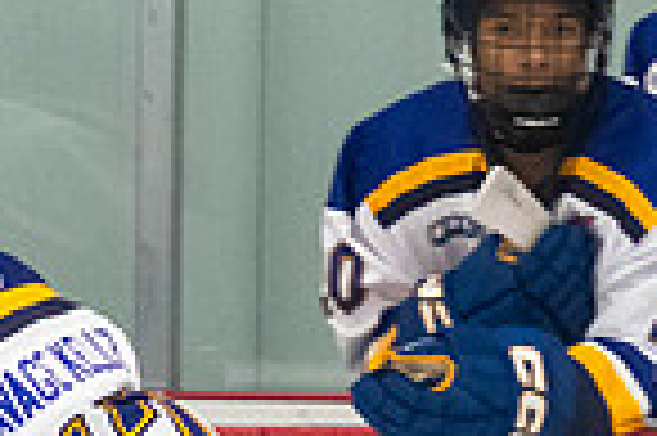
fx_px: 21255
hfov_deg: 1.8
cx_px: -285
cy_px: 996
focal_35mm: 1166
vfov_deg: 1.2
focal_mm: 140
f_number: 2.8
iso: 4000
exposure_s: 1/800
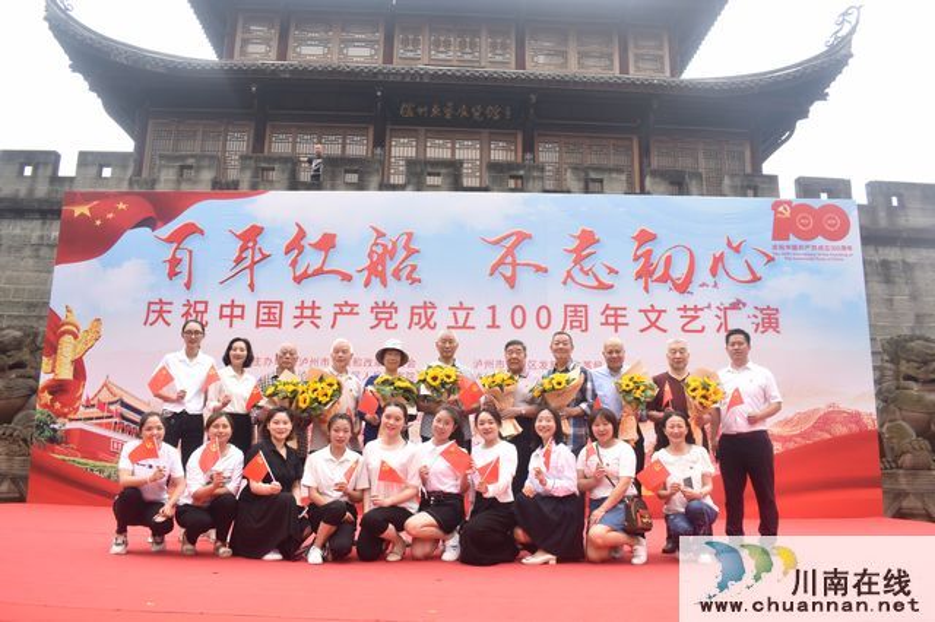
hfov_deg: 67.4
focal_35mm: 27
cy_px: 311
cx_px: 468
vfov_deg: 47.9
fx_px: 701
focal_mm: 18
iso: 100
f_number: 5
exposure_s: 1/100
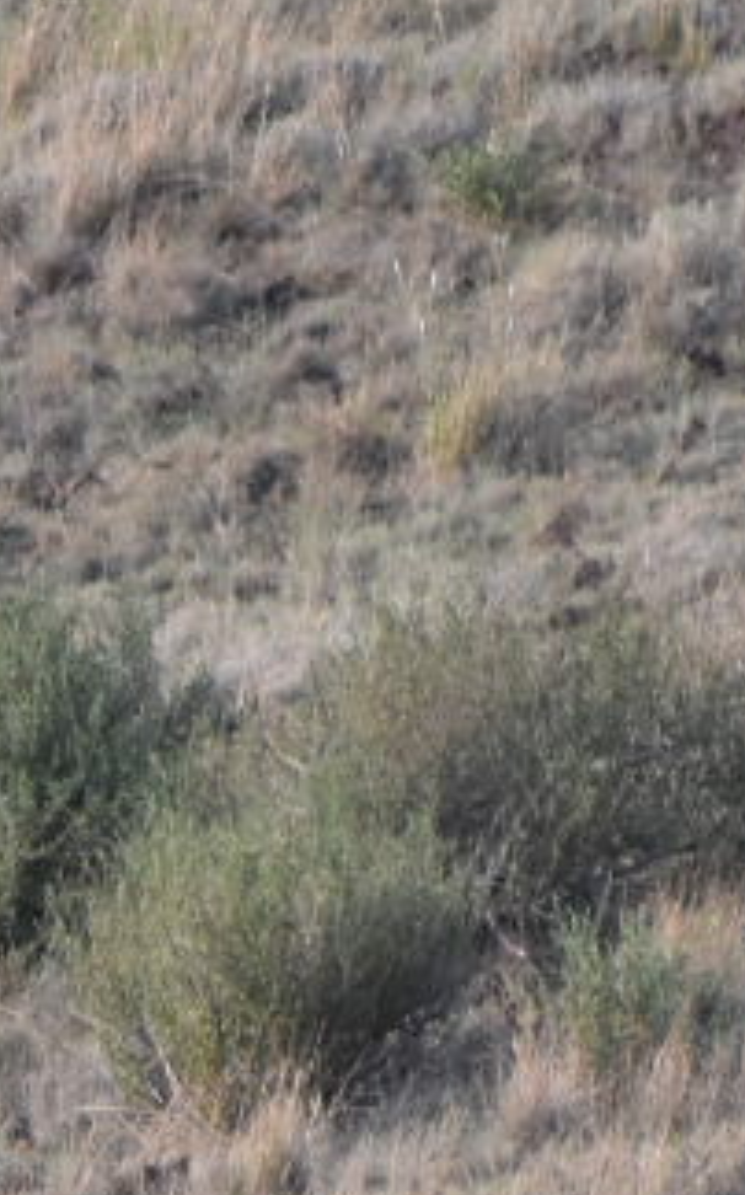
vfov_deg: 0.9
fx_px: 74655
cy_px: 1708
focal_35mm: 2294
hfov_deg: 0.6
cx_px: -638
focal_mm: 300
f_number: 6.3
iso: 800
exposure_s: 1/1000
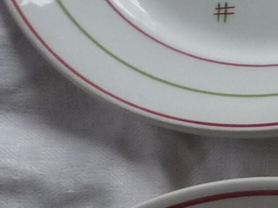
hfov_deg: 8.3
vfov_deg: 6.8
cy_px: 194
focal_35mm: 219
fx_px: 1758
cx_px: 674
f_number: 2.8
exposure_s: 1/30
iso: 125
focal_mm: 5.5
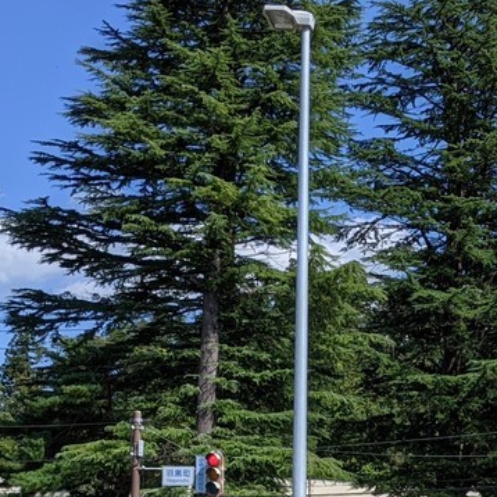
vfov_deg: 21.0
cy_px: 483
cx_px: 329
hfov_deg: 21.6
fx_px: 1299
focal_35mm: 80
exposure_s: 1/3356
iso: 55
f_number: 1.8
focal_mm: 4.44
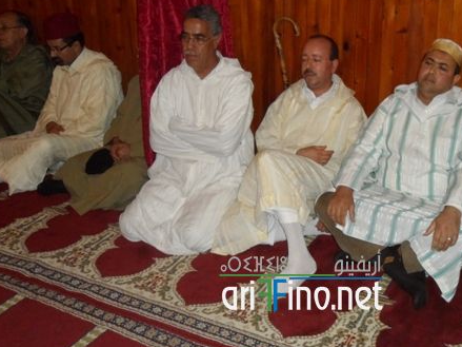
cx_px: 303
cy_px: 123
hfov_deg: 45.2
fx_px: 547
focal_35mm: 41
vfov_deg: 34.9
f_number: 3.5
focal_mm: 5.7
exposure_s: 1/30
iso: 320
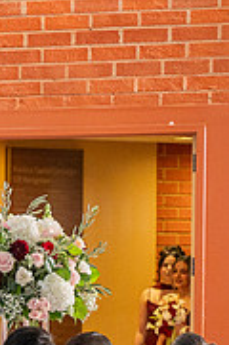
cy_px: 406
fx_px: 2749
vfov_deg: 7.1
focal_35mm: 287
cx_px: -475
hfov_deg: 4.6
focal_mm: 70
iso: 1600
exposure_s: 1/200
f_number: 3.2
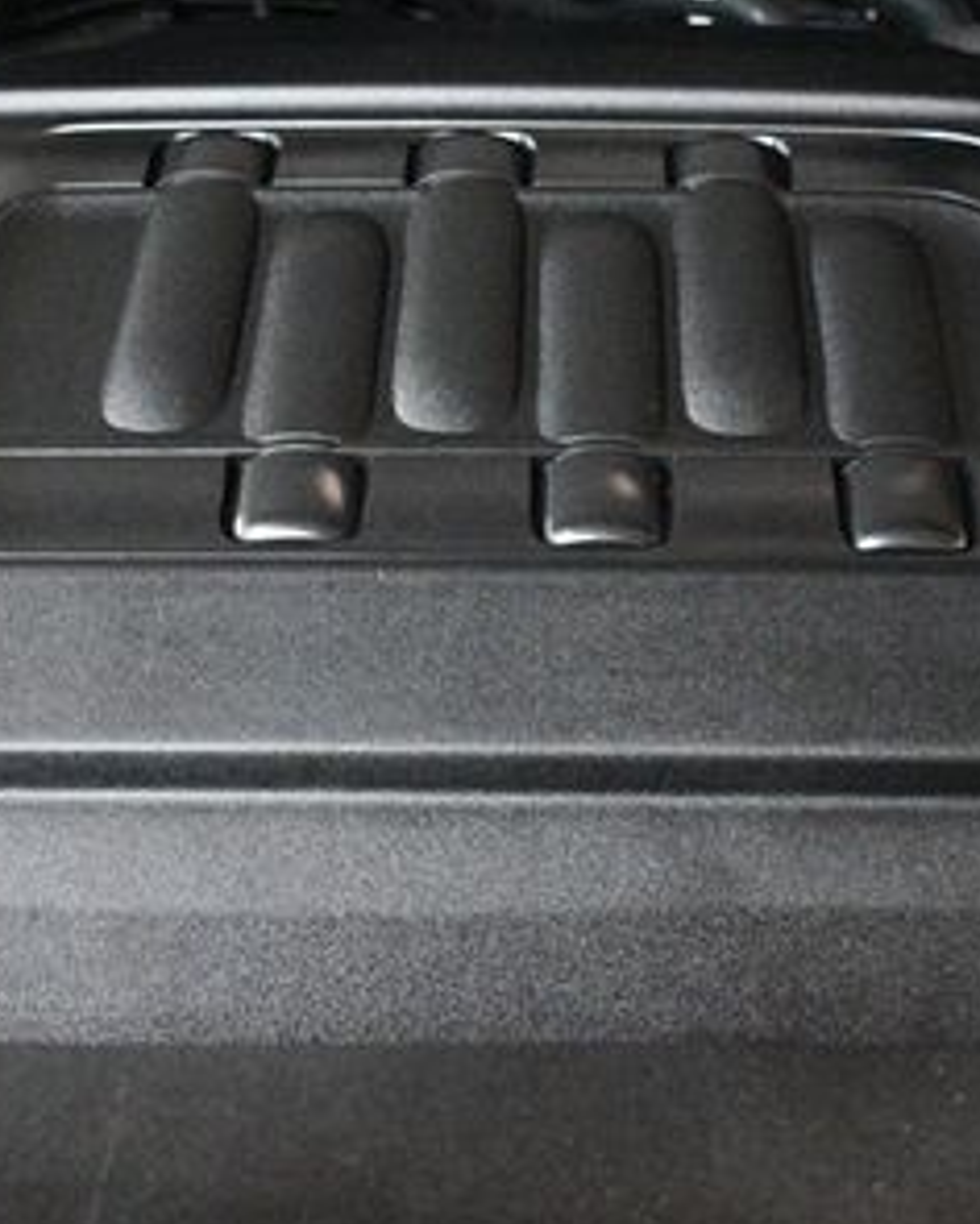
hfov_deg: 24.8
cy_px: 477
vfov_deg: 30.9
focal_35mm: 61
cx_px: 673
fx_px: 2212
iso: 9000
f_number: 3.5
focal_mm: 20
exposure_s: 1/60
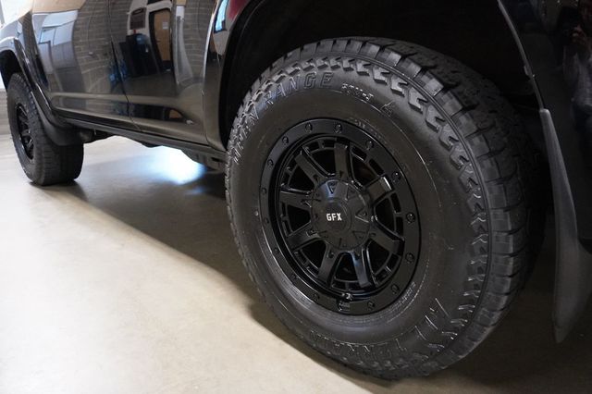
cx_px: 296
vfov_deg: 53.1
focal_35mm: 24
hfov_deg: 73.8
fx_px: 394
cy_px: 197
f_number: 3.5
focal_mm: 16
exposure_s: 1/80
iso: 6400
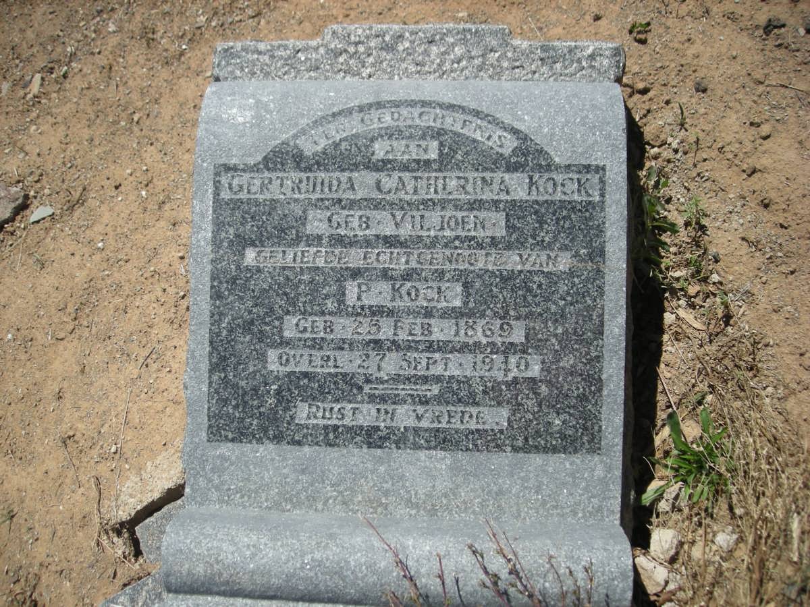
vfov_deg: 40.7
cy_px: 304
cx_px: 405
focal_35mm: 35
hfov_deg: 52.6
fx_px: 819
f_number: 5.7
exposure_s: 1/266
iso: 50
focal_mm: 5.7
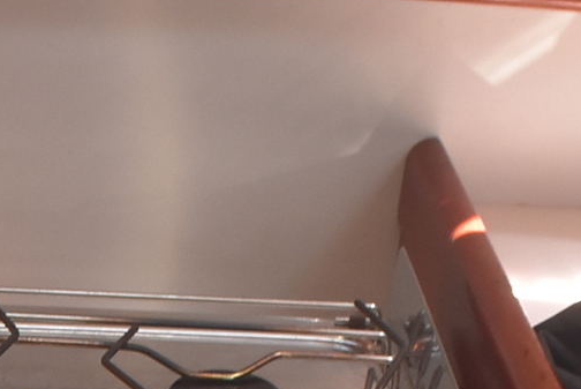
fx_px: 2164
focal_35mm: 134
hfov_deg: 14.9
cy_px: 678
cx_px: -77
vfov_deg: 9.8
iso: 1000
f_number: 8
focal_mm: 18
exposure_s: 1/60
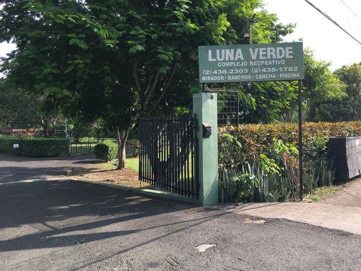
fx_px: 302
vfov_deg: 48.2
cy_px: 136
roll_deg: +4.0
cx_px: 180
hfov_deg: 61.7
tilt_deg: -2.2
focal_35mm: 29
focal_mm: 4.15
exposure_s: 1/452
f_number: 2.2
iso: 25
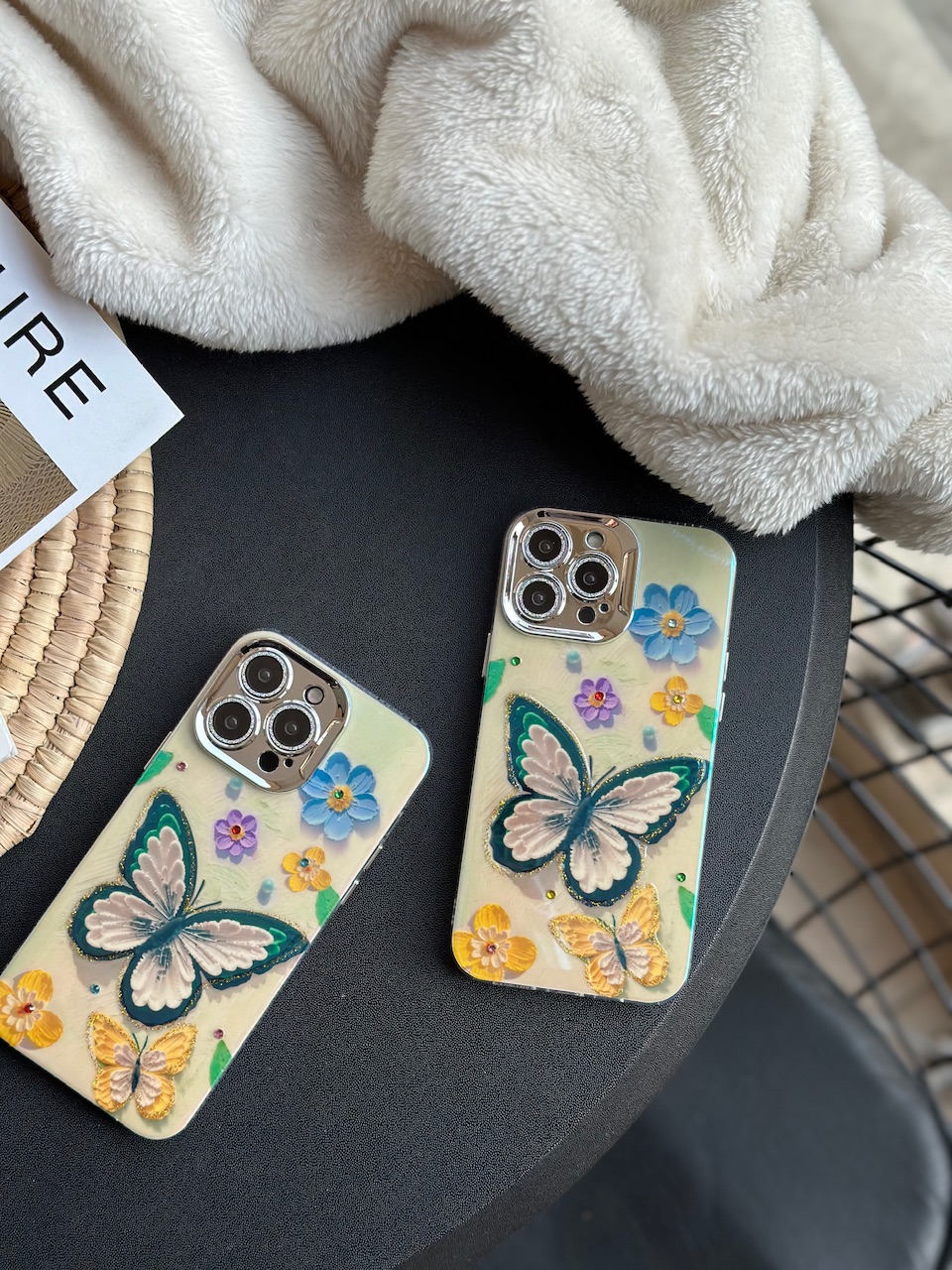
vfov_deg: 39.7
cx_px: 476
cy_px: 635
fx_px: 1760
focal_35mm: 48
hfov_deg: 30.3
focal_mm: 6.86
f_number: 1.78
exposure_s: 1/663
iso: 80
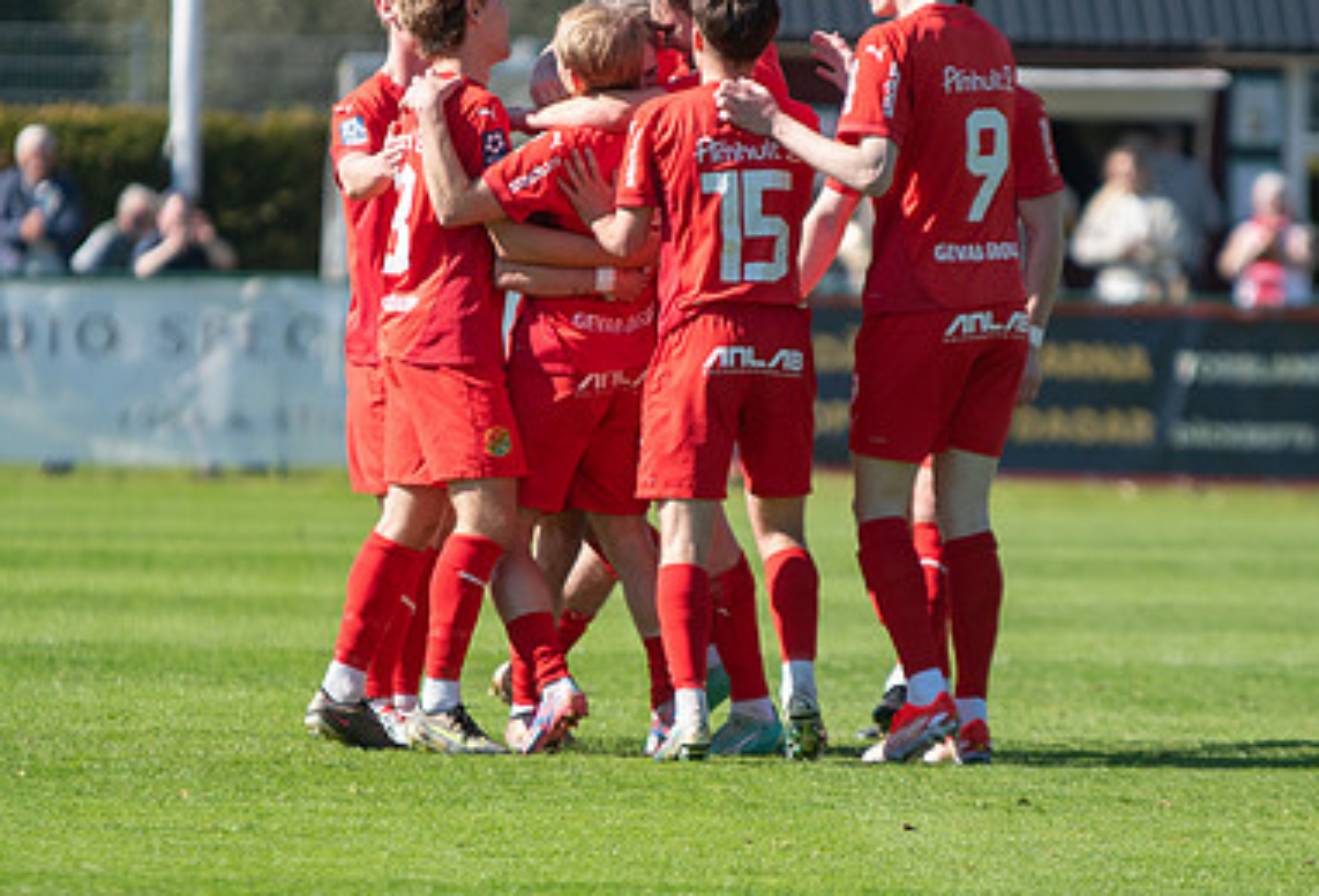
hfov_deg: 3.5
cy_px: 431
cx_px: 662
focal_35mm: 588
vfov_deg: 2.4
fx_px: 21673
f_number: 3.2
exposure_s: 1/2000
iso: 250
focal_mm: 200
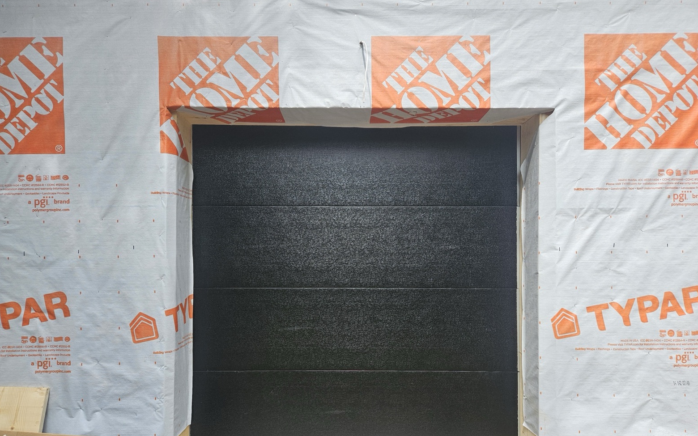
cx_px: 345
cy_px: 254
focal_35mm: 25
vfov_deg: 49.1
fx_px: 476
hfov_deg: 72.5
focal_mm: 5.4
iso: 64
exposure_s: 1/719
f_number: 1.8
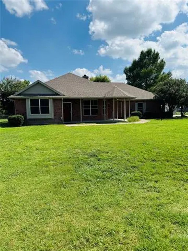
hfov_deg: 56.8
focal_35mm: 24
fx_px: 174
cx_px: 94
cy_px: 126
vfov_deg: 71.6
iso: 80
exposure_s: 1/5348
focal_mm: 6.76
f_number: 1.78
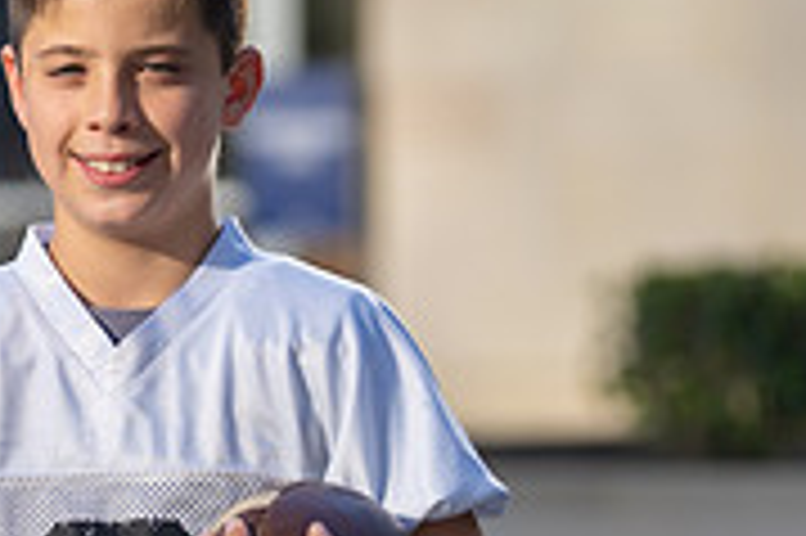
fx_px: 8791
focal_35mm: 393
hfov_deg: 5.2
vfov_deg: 3.5
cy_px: 484
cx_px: -243
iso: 100
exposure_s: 1/640
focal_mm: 121
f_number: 3.2
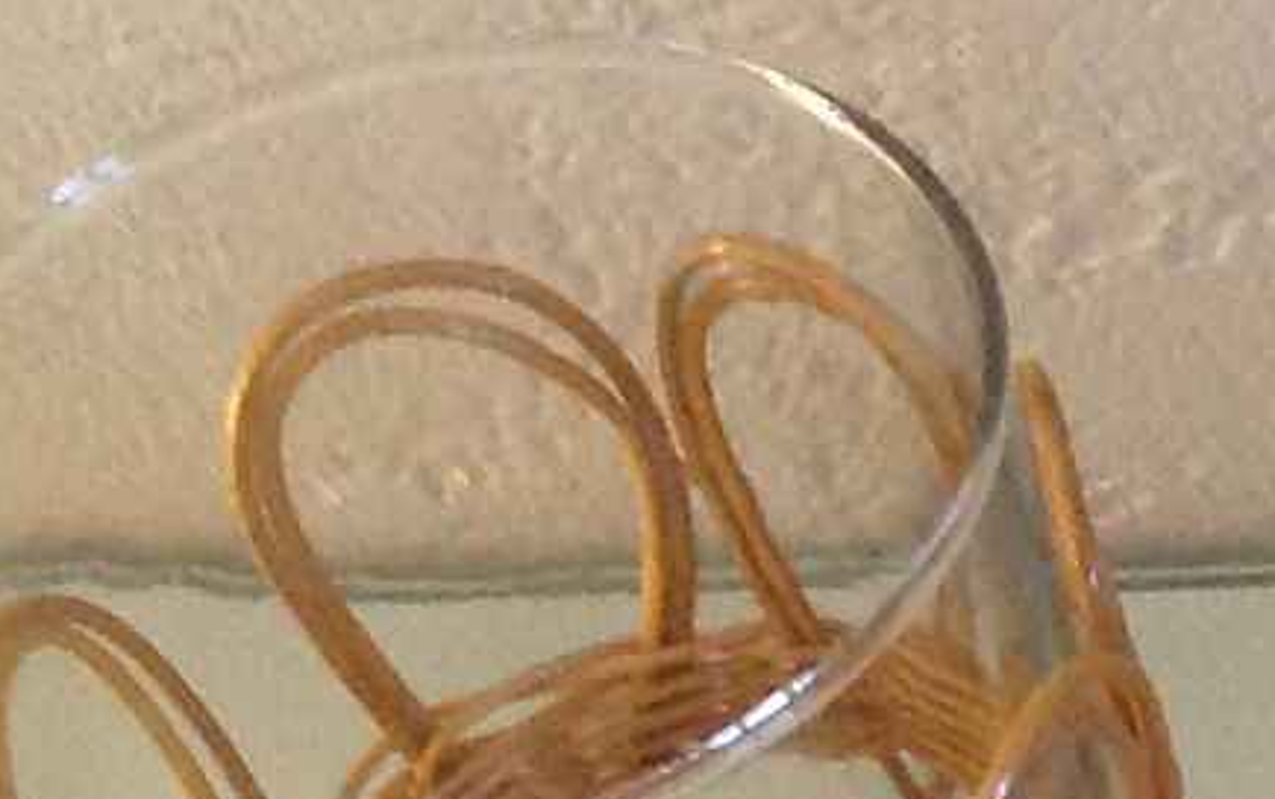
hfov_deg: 8.6
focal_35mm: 221
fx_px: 7685
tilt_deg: -53.2
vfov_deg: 5.9
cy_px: 1290
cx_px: 3120
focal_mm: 4.28
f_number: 2.4
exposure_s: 1/17
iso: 200
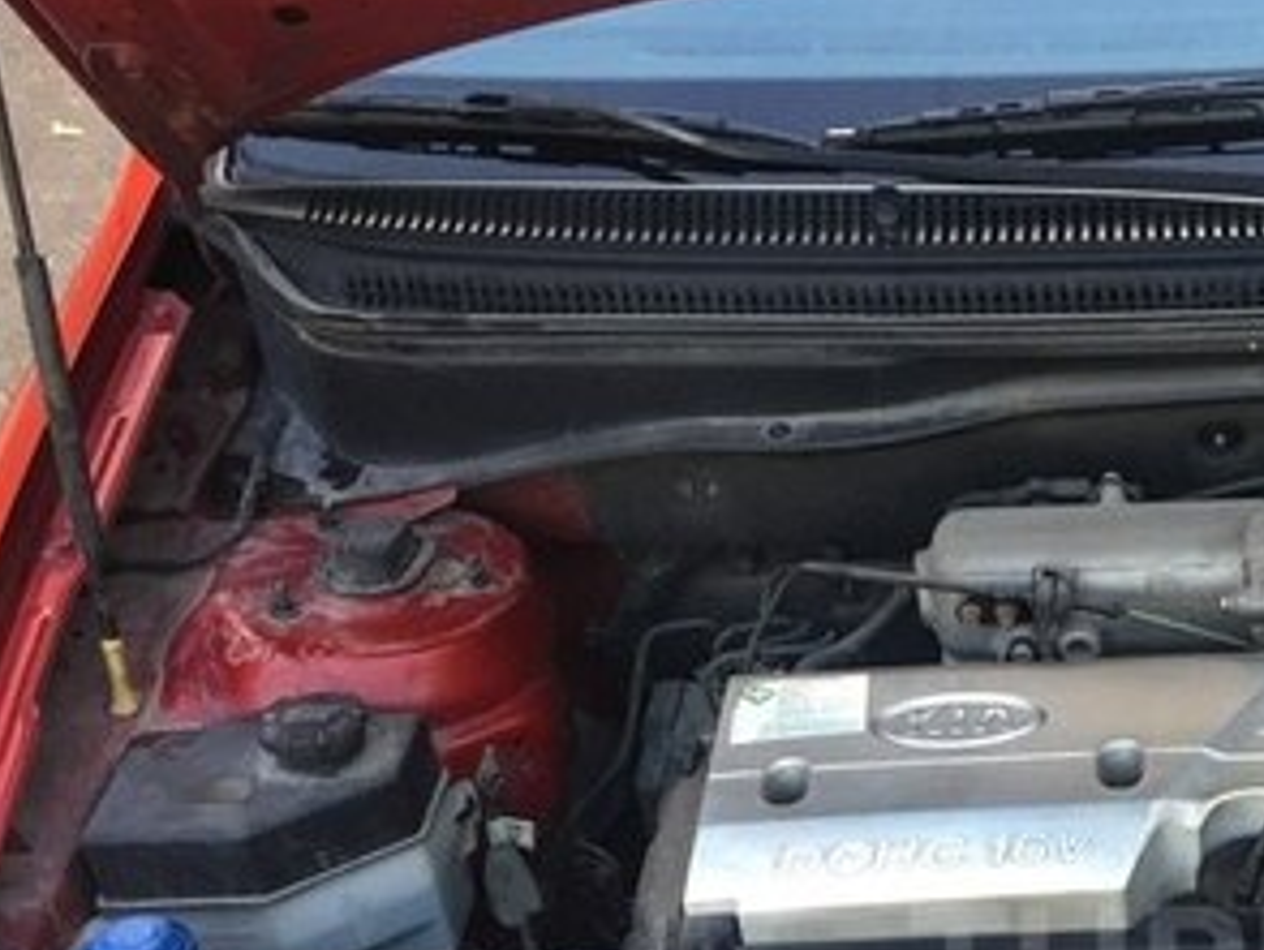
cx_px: 1350
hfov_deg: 27.5
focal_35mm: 65
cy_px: 969
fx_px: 2375
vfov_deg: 21.7
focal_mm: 4.15
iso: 64
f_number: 2.2
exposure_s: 1/33
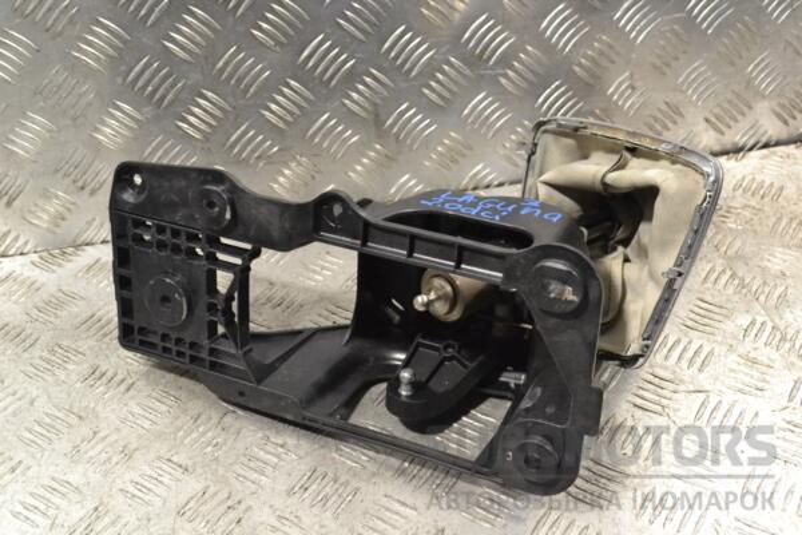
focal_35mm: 48
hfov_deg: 41.1
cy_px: 268
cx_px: 401
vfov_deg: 28.1
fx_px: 1069
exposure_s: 1/200
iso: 3200
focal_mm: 32
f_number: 7.1
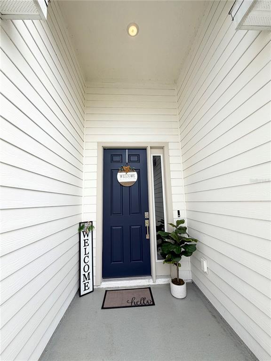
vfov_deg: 102.1
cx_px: 136
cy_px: 180
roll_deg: +1.8
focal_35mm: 14
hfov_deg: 85.7
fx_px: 146
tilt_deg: +8.8
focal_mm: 2.22
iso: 50
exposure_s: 1/502
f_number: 2.2
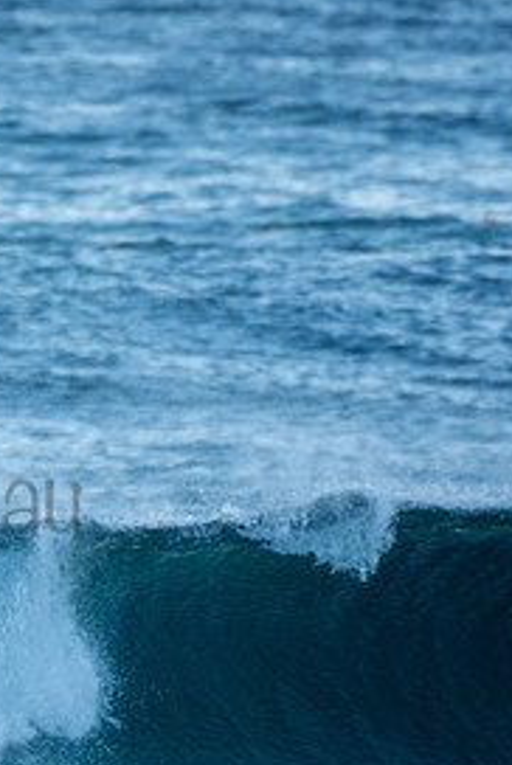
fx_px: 34002
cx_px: -217
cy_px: 468
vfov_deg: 1.3
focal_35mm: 1598
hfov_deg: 0.9
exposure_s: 1/400
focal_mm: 500
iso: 280
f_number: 5.6
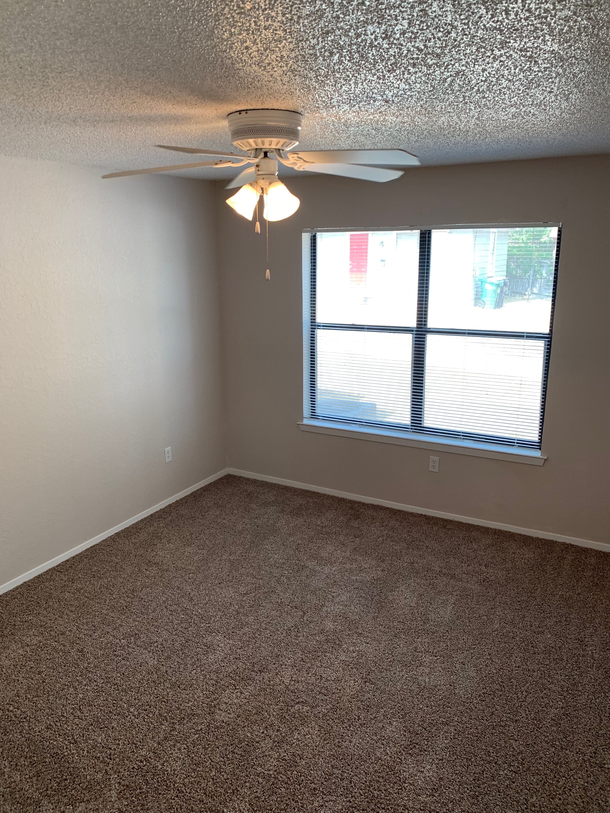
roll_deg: +0.3
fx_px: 611
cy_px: 406
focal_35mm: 26
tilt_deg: -17.7
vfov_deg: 67.3
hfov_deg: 53.1
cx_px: 305
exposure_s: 1/120
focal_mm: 4.25
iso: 40
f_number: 1.8
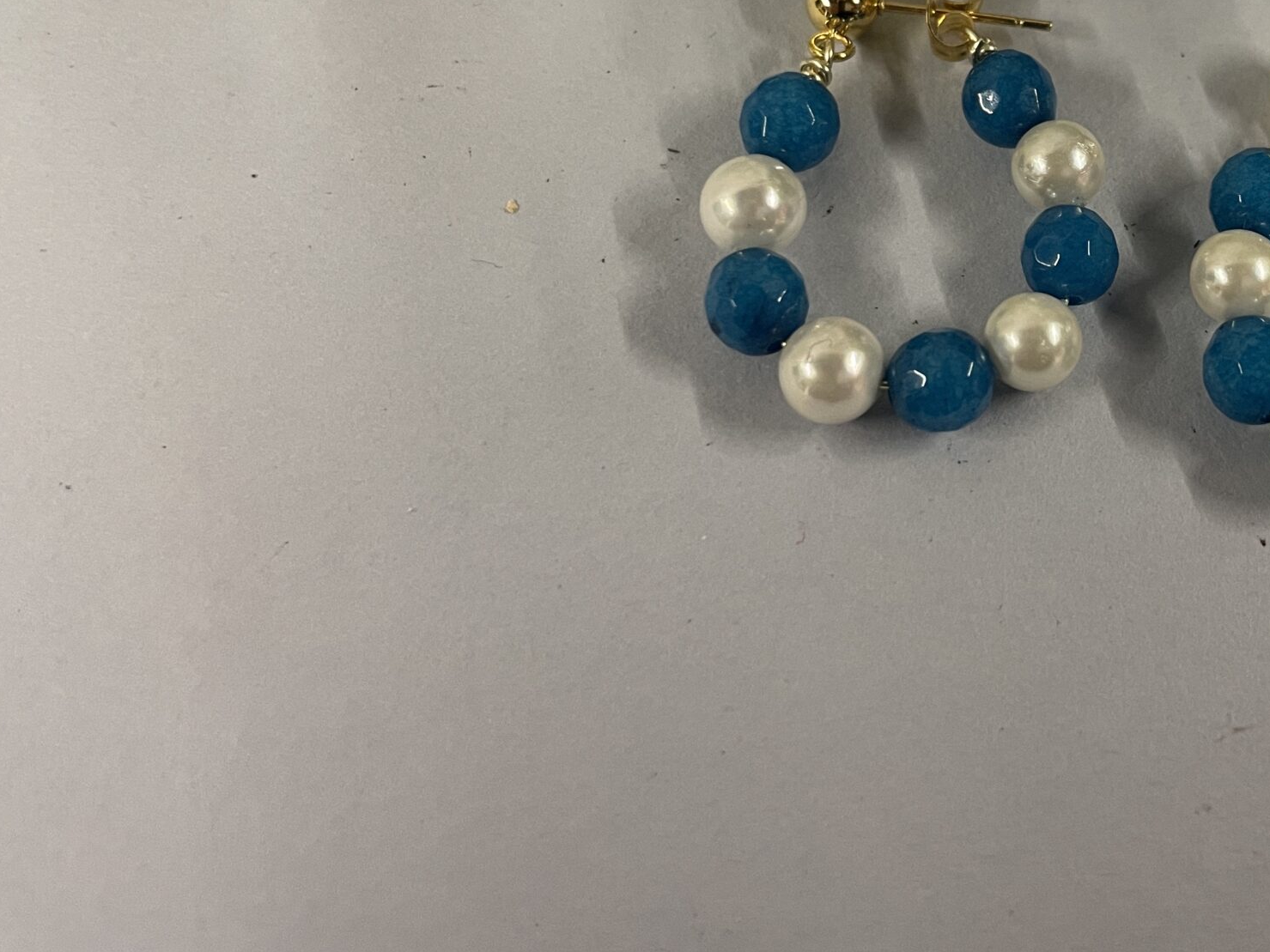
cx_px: 1035
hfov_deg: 40.2
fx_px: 1651
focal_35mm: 45
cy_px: 197
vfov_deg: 31.4
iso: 160
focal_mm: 4.2
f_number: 1.6
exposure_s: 1/50
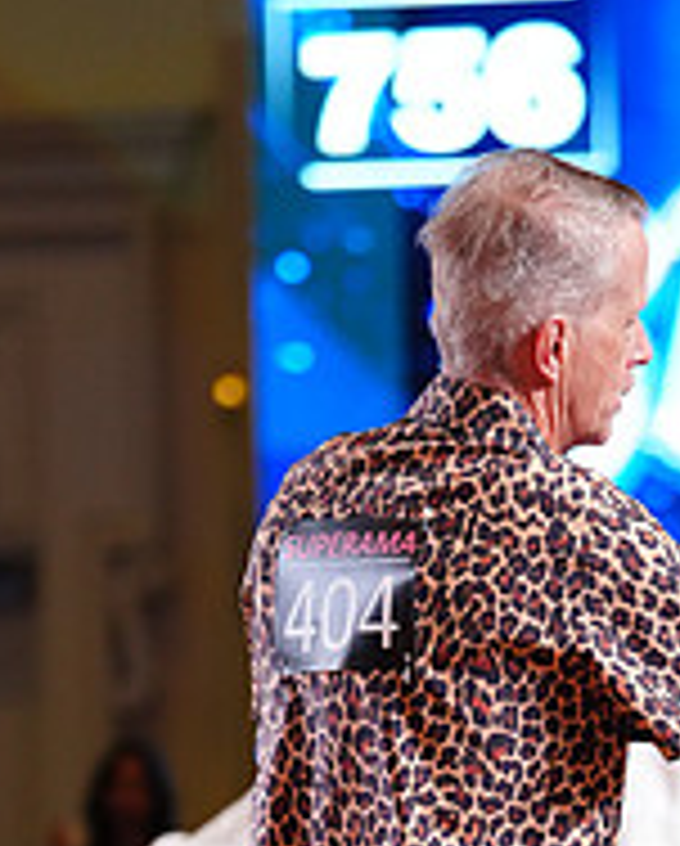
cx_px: 678
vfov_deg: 5.6
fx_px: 8633
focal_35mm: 344
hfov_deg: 4.5
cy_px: 1048
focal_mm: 119
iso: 1600
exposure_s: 1/400
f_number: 2.8
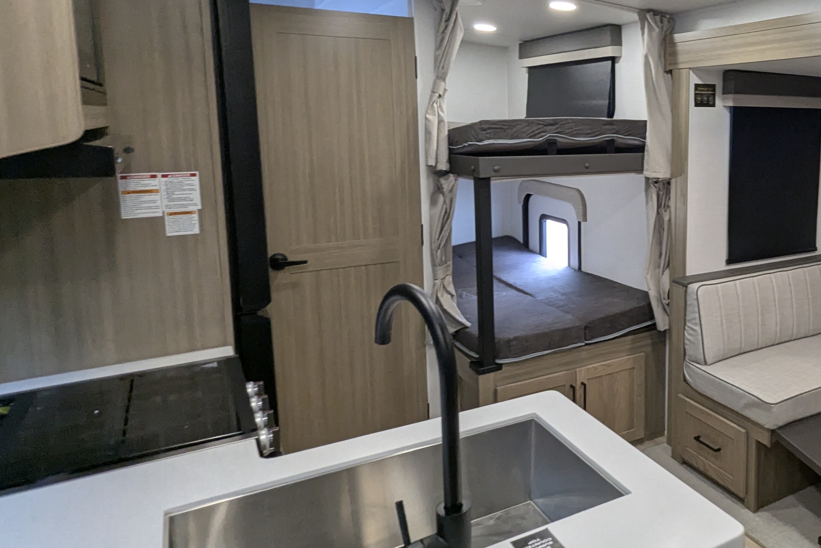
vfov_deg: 45.9
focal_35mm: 28
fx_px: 639
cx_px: 633
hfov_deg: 61.2
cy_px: 198
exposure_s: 1/118
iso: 205
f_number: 2.2
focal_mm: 2.35
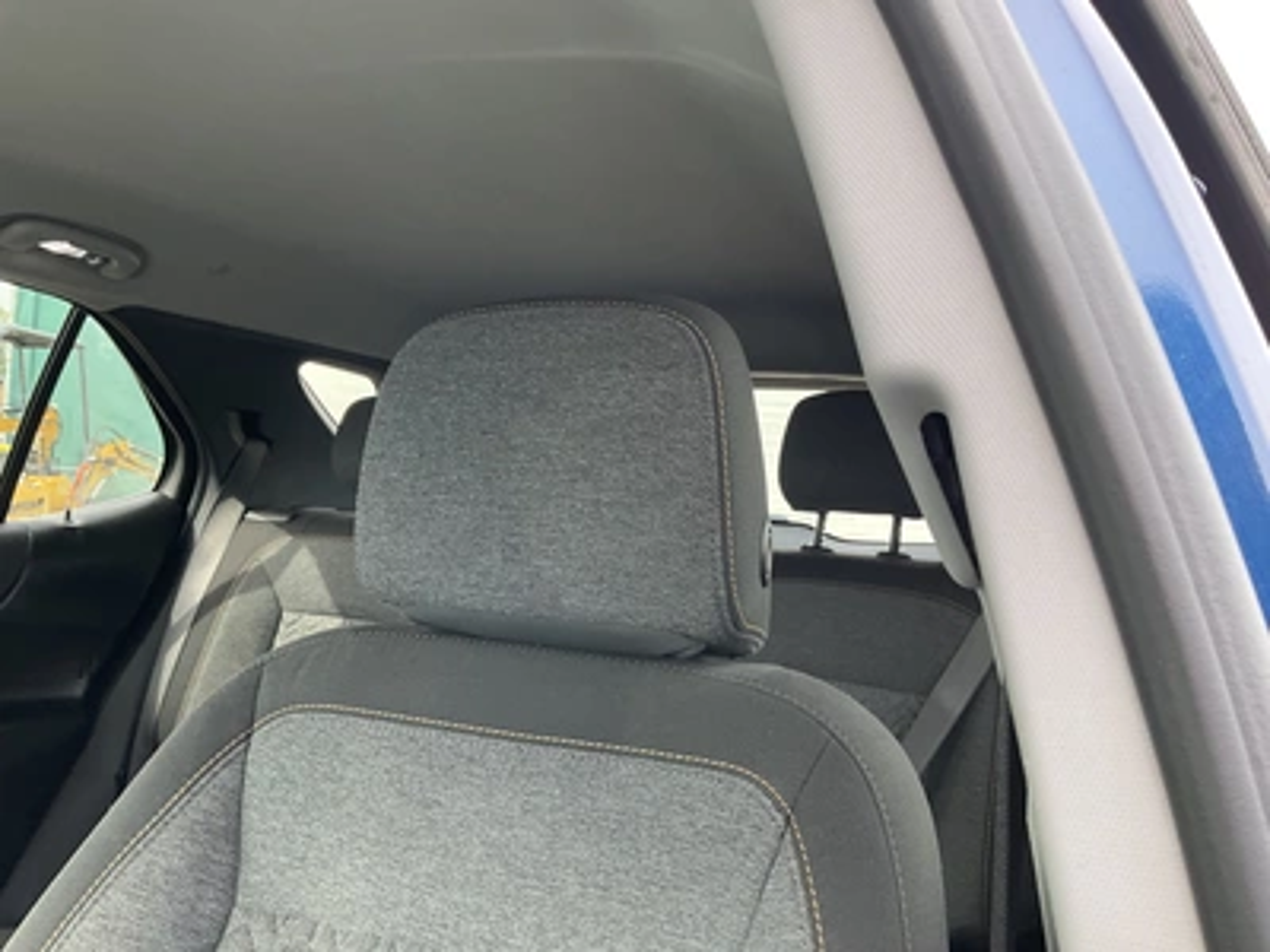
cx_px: 635
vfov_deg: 48.2
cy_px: 476
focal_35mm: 29
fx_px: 1064
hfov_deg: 61.7
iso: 40
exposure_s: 1/122
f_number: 1.8
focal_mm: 3
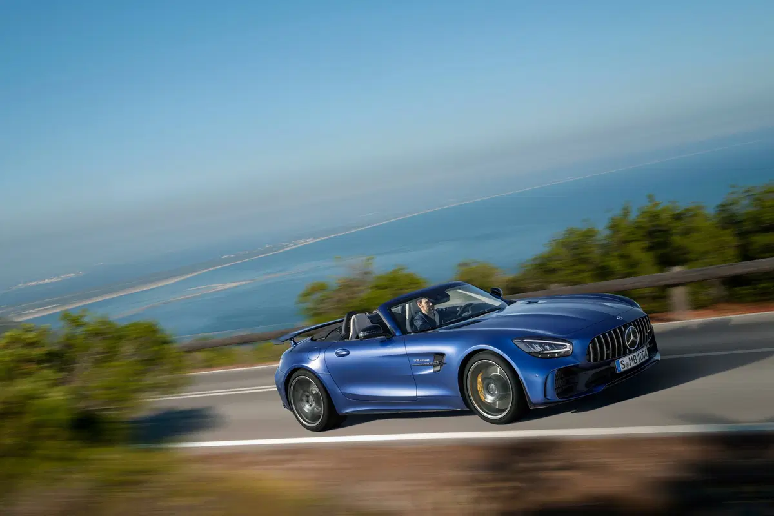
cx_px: 387
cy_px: 258
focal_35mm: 45
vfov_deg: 29.9
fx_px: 967
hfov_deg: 43.6
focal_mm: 45
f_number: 22
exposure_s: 1.3
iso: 50
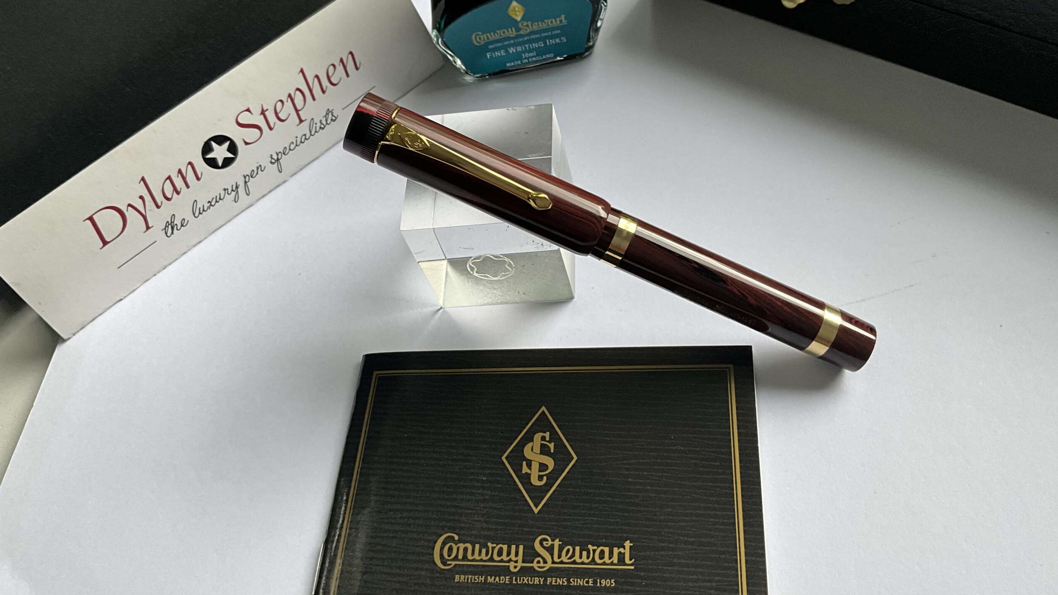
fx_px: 898
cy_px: 238
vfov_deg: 36.5
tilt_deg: -54.5
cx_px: 534
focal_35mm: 32
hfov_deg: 61.0
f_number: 1.8
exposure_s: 1/108
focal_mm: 3
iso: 64
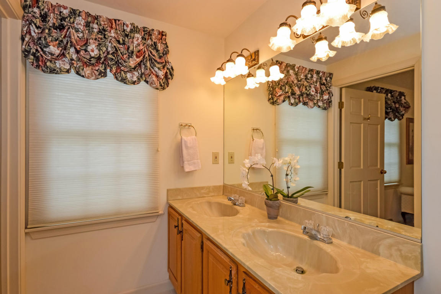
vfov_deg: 67.4
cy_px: 147
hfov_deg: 90.0
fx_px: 220
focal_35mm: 18
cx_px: 220
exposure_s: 1/25
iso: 200
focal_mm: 12
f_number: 8
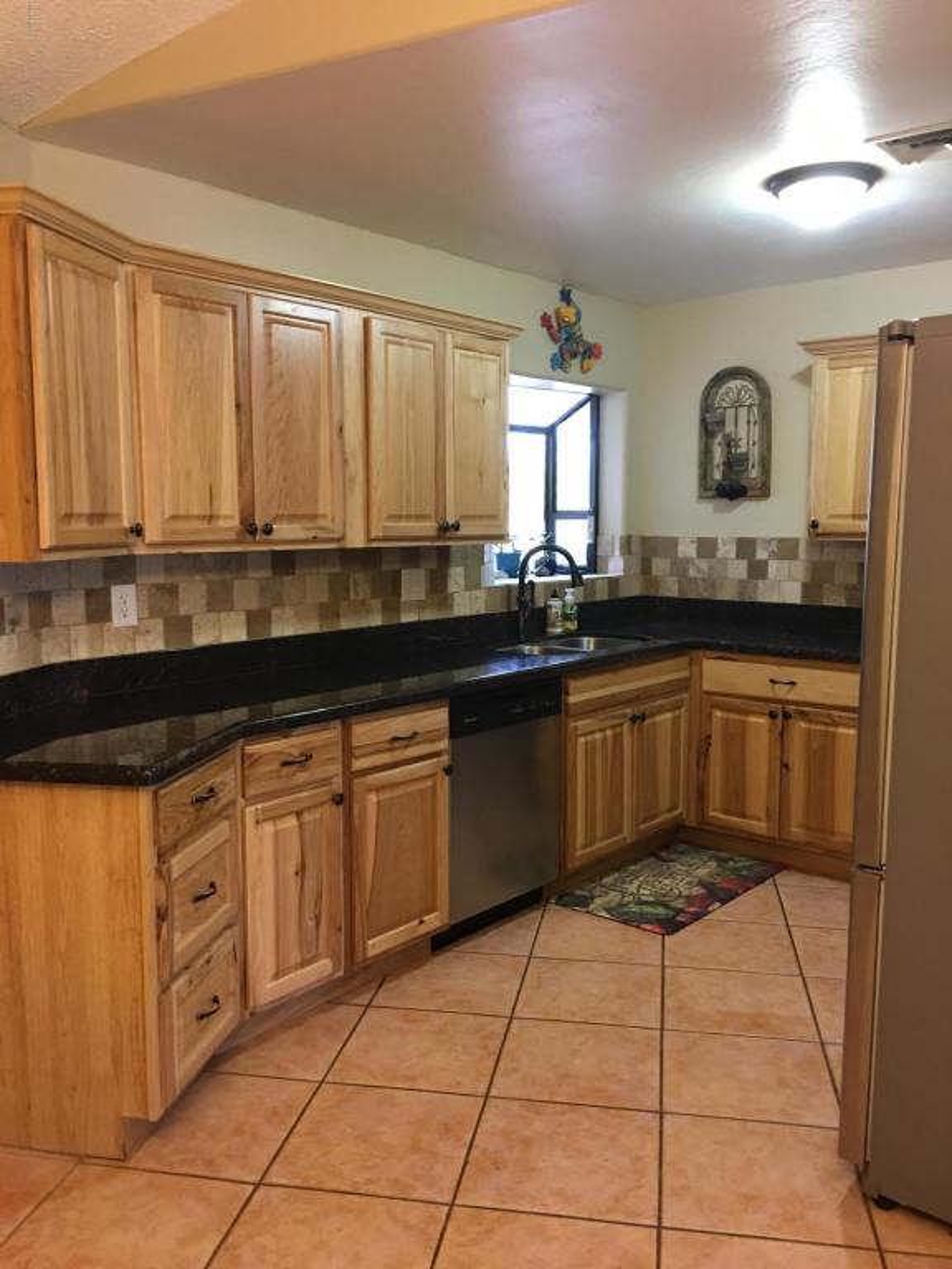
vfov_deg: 61.7
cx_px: 476
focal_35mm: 29
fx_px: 1063
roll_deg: -1.2
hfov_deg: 48.2
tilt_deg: -5.3
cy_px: 634
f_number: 2.2
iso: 80
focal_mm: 4.15
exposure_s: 1/8
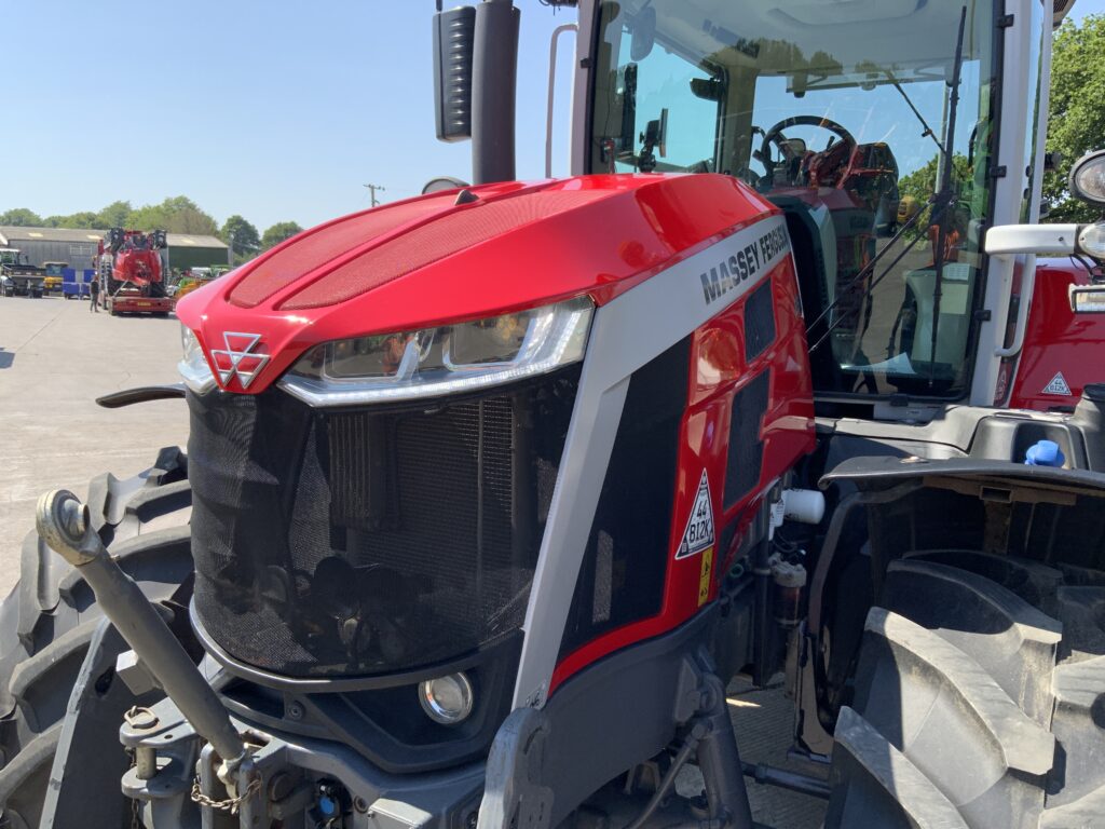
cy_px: 414
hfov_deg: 61.7
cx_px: 552
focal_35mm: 29
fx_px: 926
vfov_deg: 48.2
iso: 16
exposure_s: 1/842
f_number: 1.8
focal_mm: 3
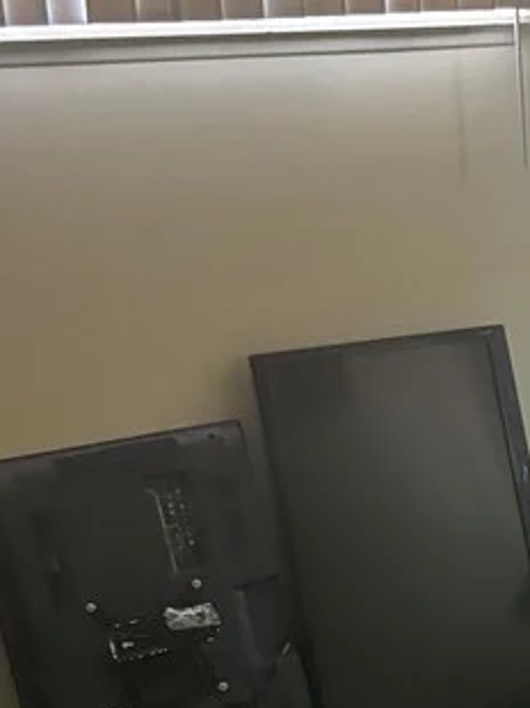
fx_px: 1758
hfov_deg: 16.1
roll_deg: +2.1
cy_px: 610
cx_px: 722
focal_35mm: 86
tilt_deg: -18.8
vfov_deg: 22.3
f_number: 1.6
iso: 500
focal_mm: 5.96
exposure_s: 1/47
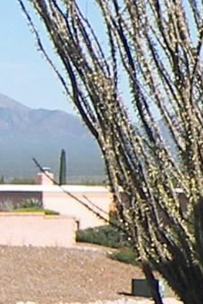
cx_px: 624
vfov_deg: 7.5
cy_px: 209
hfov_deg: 4.8
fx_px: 2317
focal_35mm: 274
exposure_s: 1/800
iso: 50
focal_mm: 6.3
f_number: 3.2
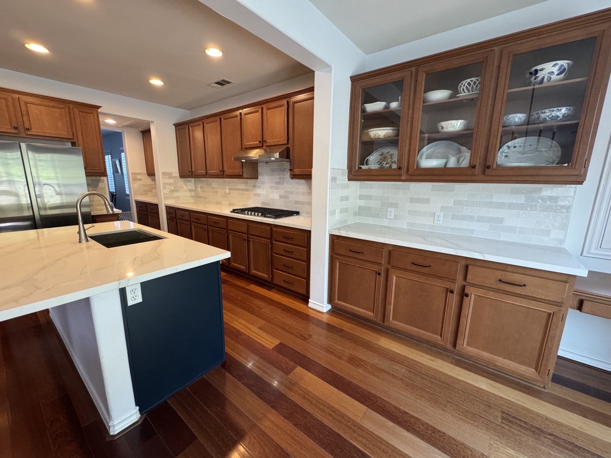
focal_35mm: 14
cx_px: 306
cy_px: 229
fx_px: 247
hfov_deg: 102.1
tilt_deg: -12.1
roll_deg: -1.8
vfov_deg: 85.7
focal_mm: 2.22
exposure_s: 1/60
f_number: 2.2
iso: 320
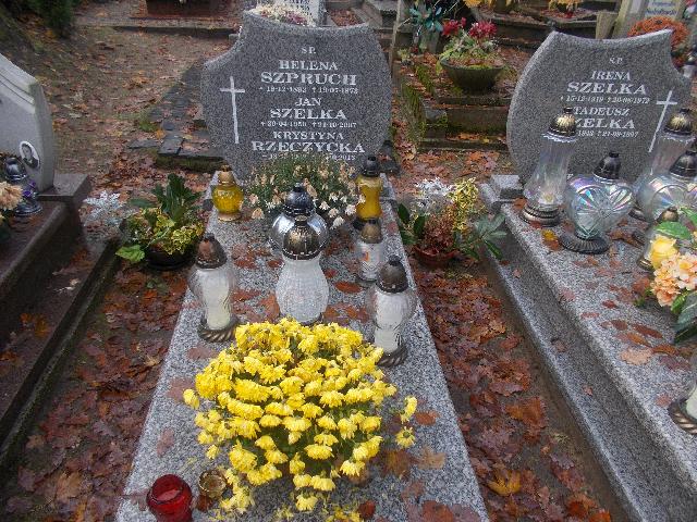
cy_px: 261
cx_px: 348
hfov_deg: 67.3
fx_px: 524
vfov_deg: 53.1
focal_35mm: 26
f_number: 3.2
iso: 80
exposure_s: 1/100
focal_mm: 4.6
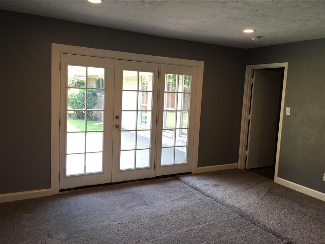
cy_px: 122
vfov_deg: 48.2
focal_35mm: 29
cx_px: 162
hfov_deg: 61.7
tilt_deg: -5.4
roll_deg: -2.7
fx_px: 272
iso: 40
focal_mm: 4.15
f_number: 2.2
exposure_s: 1/60
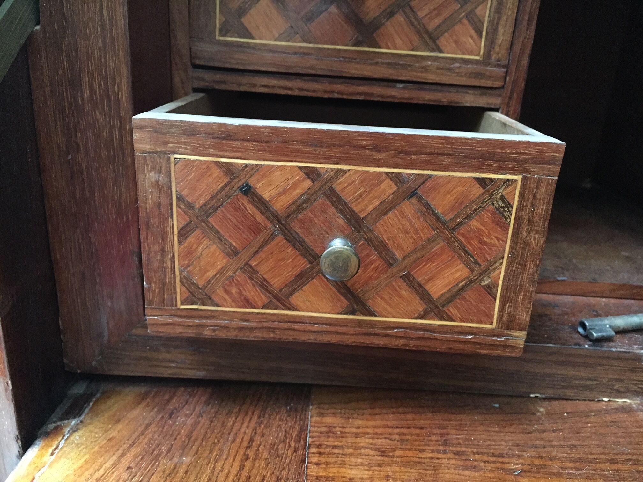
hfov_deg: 61.7
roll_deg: -4.0
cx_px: 322
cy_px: 241
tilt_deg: -21.2
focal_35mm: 29
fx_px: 539
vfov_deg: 48.2
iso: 500
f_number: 2.2
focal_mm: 4.15
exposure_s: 1/17
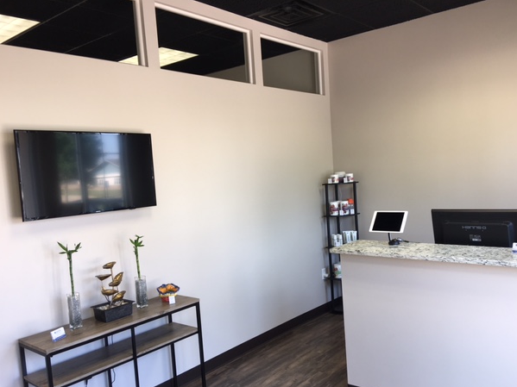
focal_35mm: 31
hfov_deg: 58.3
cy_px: 205
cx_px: 271
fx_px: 463
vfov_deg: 45.4
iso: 25
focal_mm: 4.15
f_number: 2.2
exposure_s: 1/36
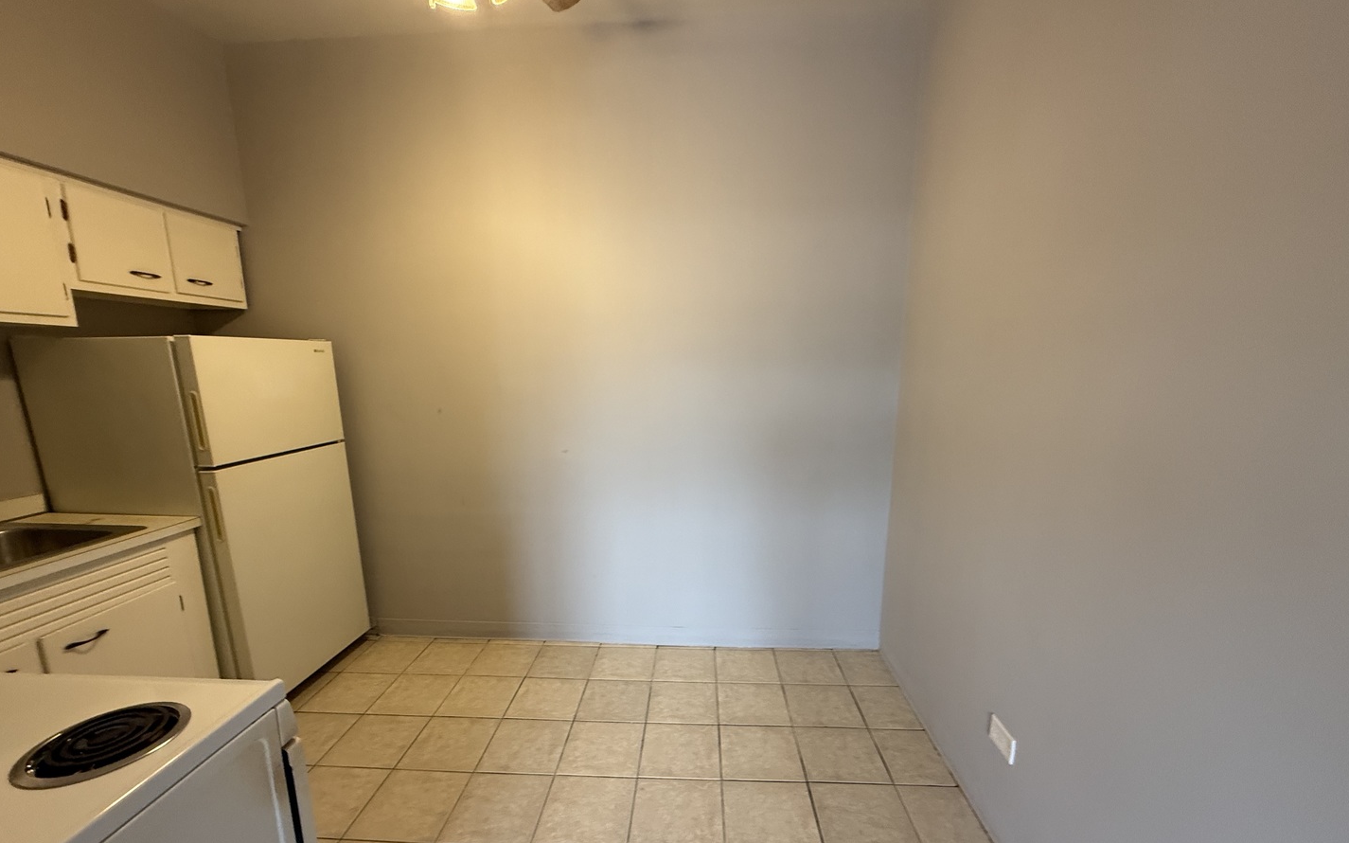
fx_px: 551
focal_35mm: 15
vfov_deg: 74.4
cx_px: 672
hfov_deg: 101.5
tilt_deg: -9.8
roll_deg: -3.1
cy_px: 477
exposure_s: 1/60
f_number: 2.2
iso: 160
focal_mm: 2.22
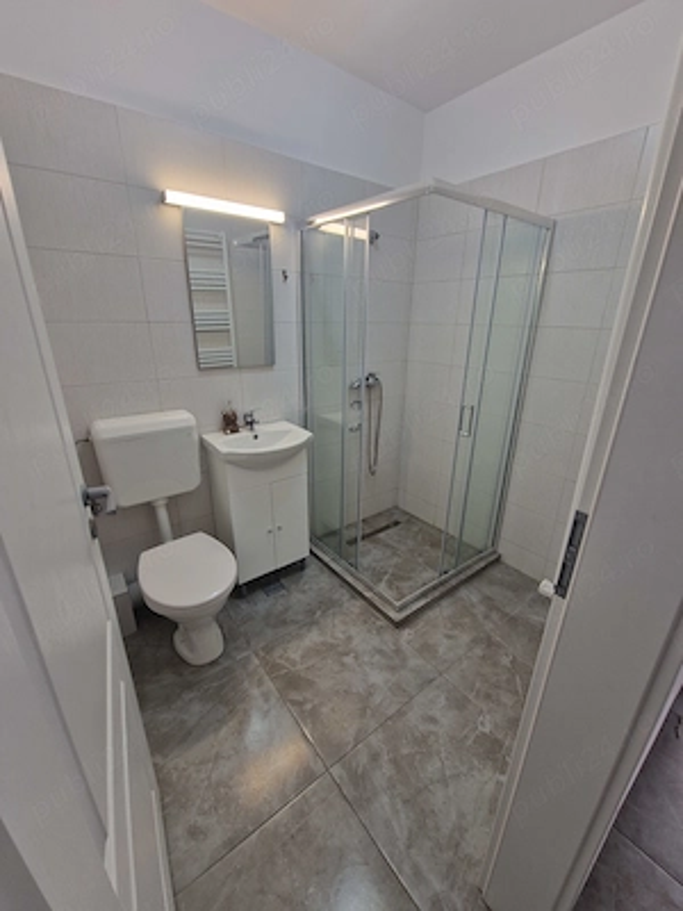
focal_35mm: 13
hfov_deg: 89.9
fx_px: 342
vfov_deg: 106.2
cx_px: 342
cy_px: 456
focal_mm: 2.2
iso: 50
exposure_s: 1/50
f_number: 2.2
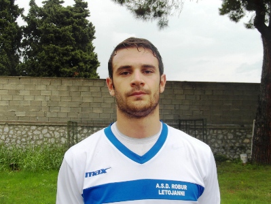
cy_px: 102
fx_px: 321
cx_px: 136
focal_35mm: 41
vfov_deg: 35.2
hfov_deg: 45.7
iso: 100
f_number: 3.6
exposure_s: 1/250
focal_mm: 6.8
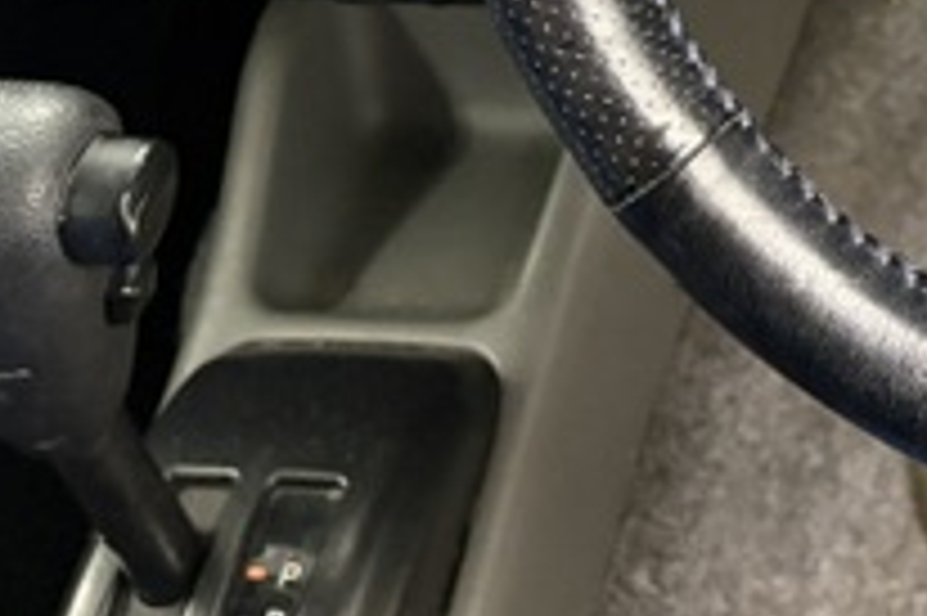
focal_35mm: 84
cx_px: 1318
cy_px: -427
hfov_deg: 21.1
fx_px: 2161
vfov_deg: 14.6
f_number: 1.6
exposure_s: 1/50
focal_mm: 5.96
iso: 400
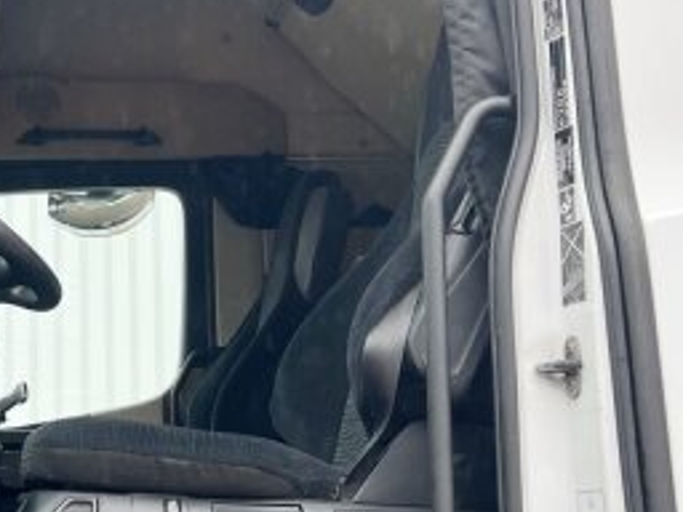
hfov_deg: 28.7
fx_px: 1282
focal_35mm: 65
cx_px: 69
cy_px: 283
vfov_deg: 22.6
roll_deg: +0.4
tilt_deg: +13.5
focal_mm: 5.7
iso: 50
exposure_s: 1/200
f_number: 1.5
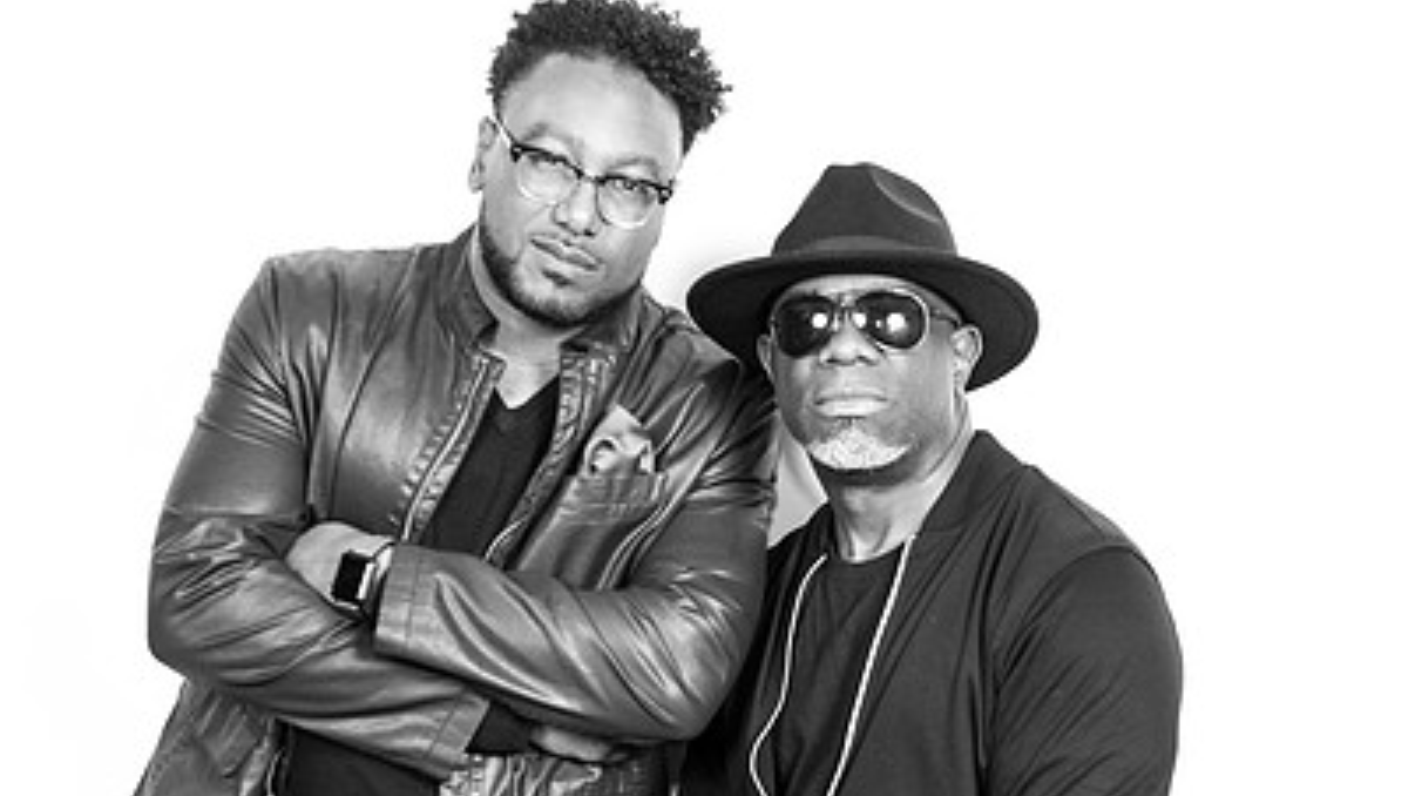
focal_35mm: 76
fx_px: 2851
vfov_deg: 15.8
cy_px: 655
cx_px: 878
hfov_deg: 27.8
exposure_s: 1/200
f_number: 4
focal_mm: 45
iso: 500
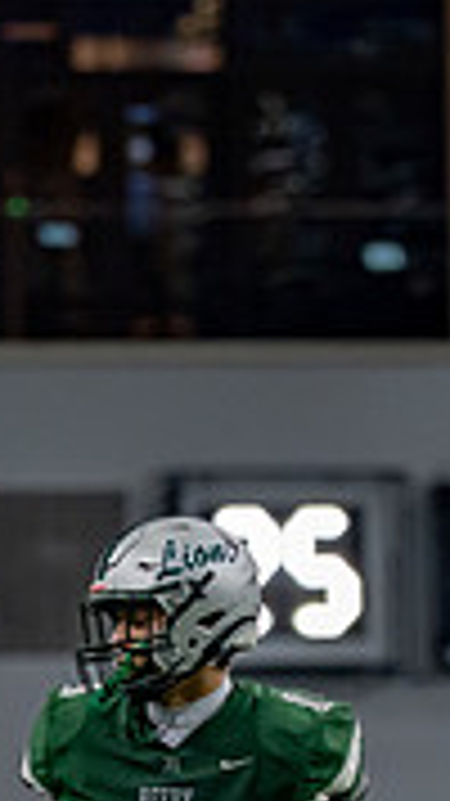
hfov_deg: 1.6
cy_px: 1158
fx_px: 16243
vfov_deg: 2.8
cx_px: 152
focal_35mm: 765
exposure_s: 1/1000
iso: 1600
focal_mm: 147
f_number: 2.8
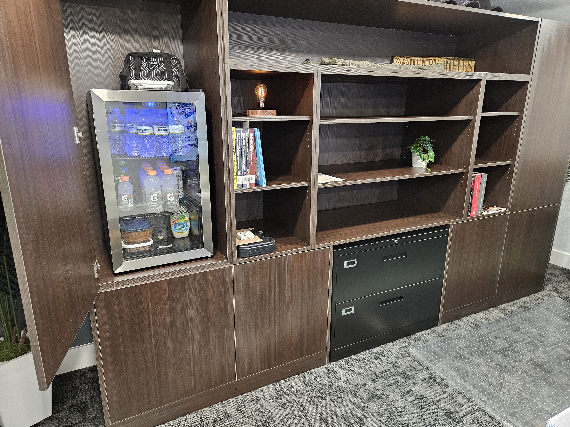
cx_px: 285
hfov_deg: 73.9
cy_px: 214
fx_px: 379
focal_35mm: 23
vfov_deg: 58.9
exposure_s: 1/30
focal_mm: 5.4
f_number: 1.8
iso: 640
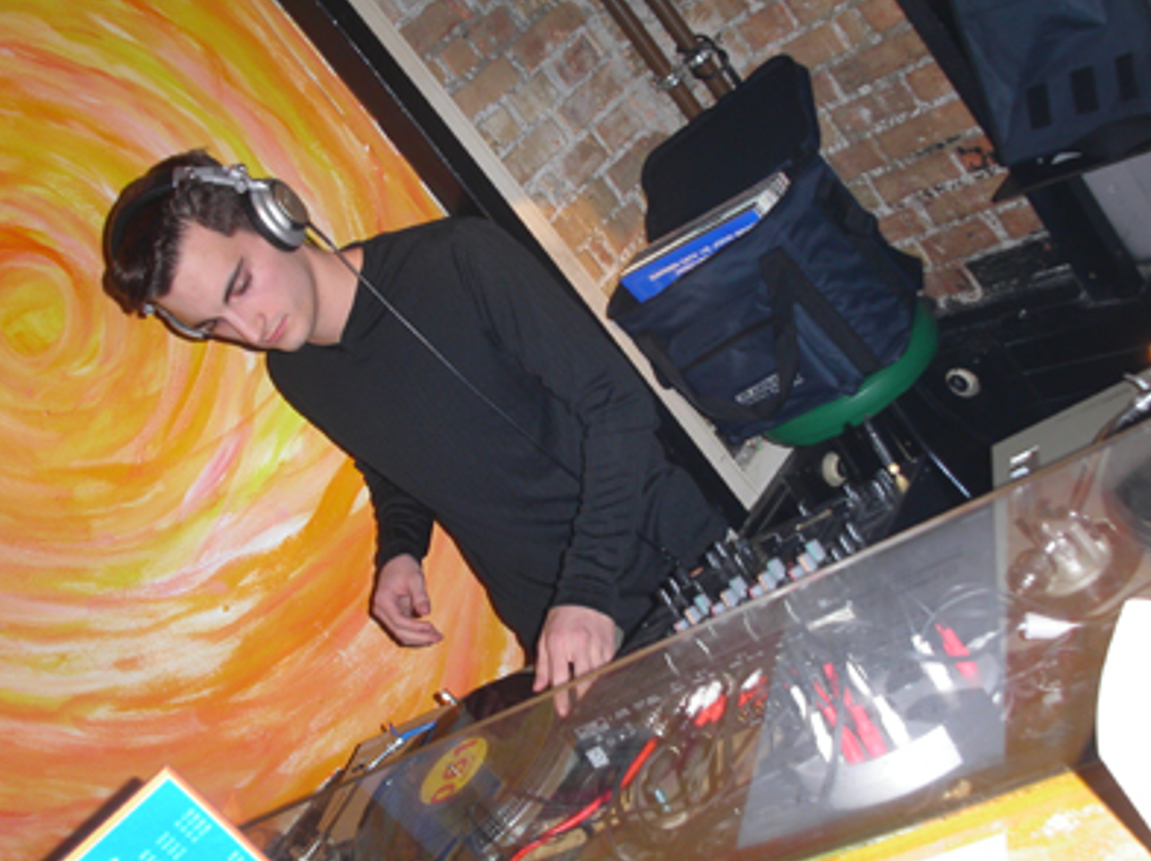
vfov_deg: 36.8
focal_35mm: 39
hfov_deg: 47.9
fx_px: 1296
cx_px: 570
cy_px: 430
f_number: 2.8
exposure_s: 1/30
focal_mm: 7.8
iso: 100
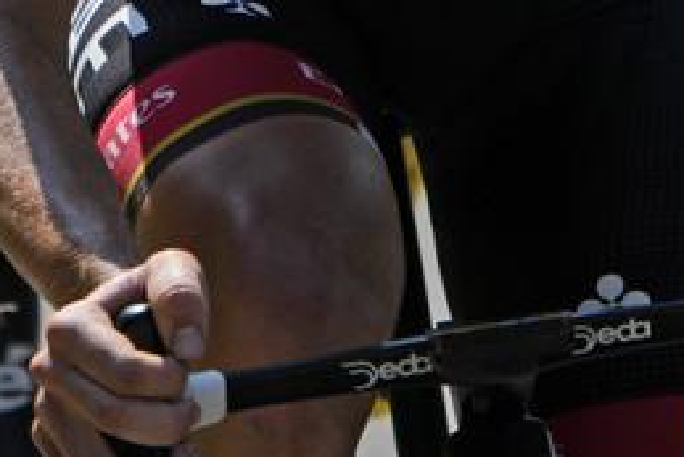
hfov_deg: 1.6
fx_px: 24789
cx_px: 285
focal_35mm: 1304
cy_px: -302
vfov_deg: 1.1
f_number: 5.6
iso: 640
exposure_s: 1/3200
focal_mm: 330
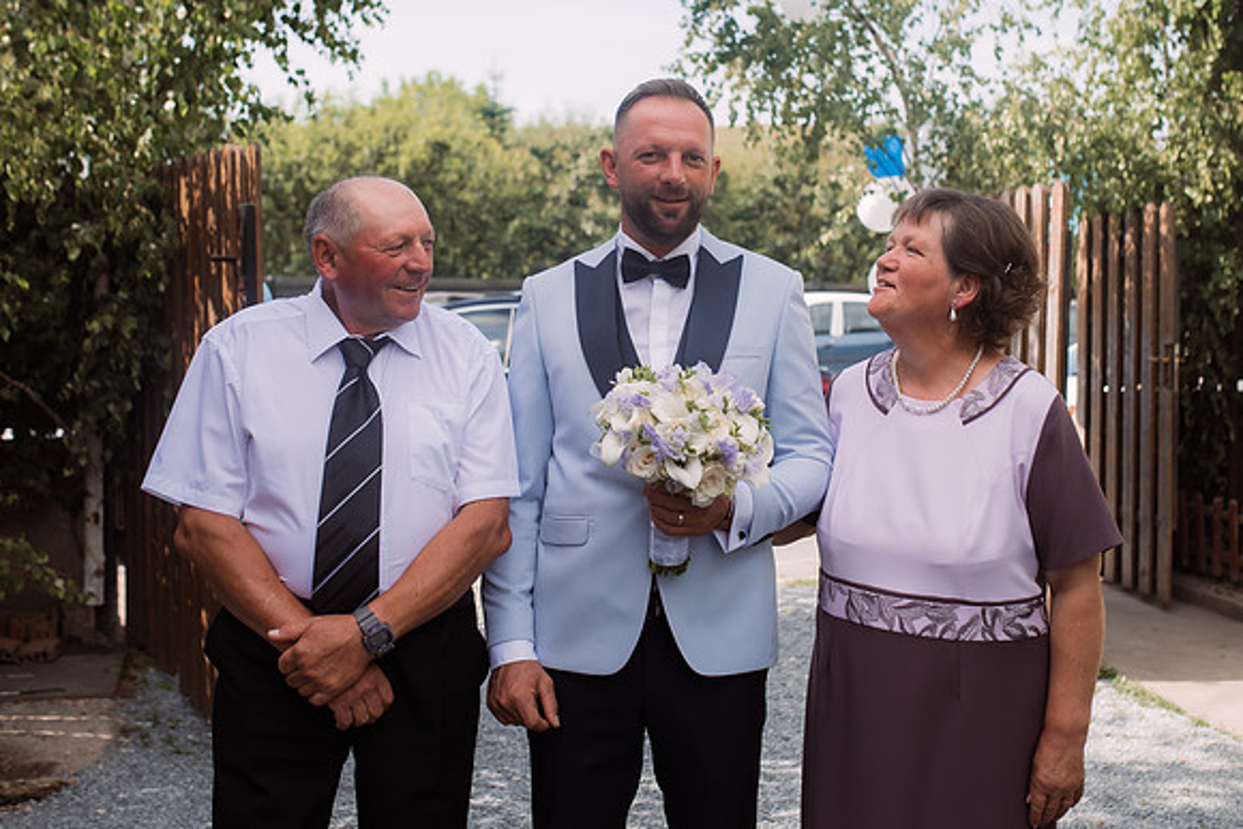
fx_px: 1505
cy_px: 313
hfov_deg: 44.8
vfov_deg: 30.7
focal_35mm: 44
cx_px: 661
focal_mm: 35
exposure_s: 1/500
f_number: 3.5
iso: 100
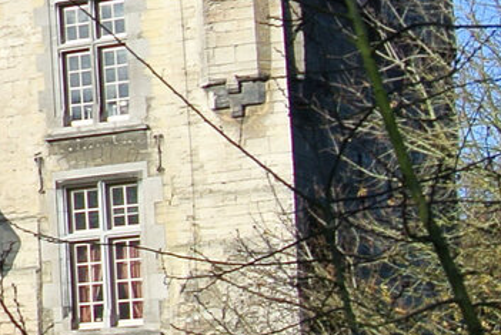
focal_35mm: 169
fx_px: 2355
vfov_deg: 8.1
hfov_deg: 9.7
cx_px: -949
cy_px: 283
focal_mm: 11
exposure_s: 1/640
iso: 100
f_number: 4.5
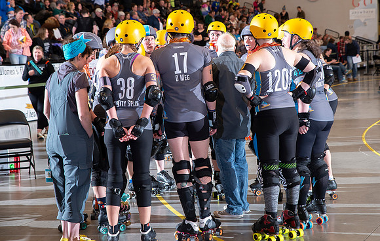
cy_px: 101
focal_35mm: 78
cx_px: 205
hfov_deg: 26.4
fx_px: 811
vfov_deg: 16.9
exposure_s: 1/160
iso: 640
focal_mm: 70
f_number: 6.3
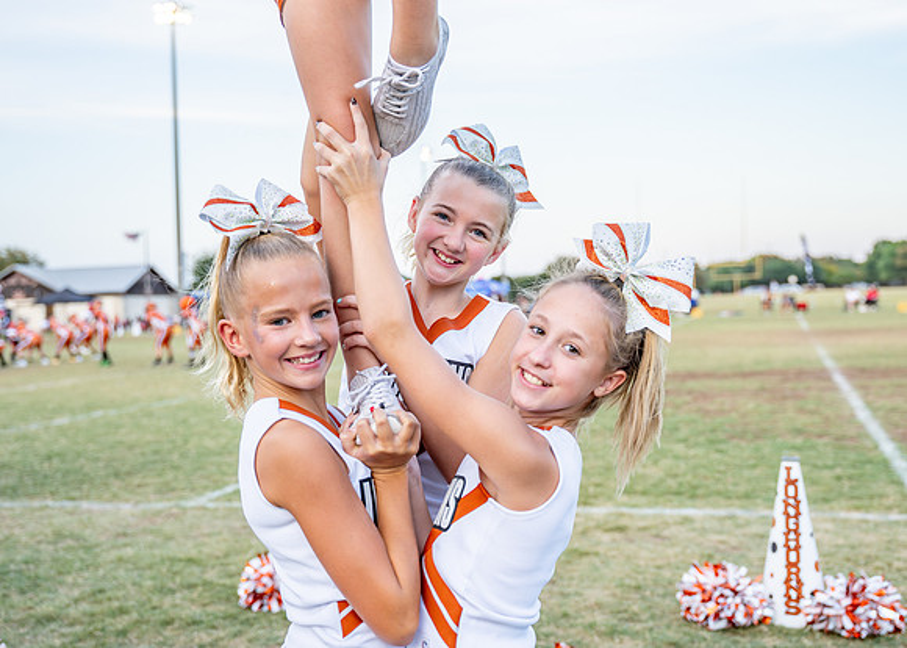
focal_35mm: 45
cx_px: 467
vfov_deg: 31.4
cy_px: 308
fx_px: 1152
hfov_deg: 43.0
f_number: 2.8
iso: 250
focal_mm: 36
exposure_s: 1/640
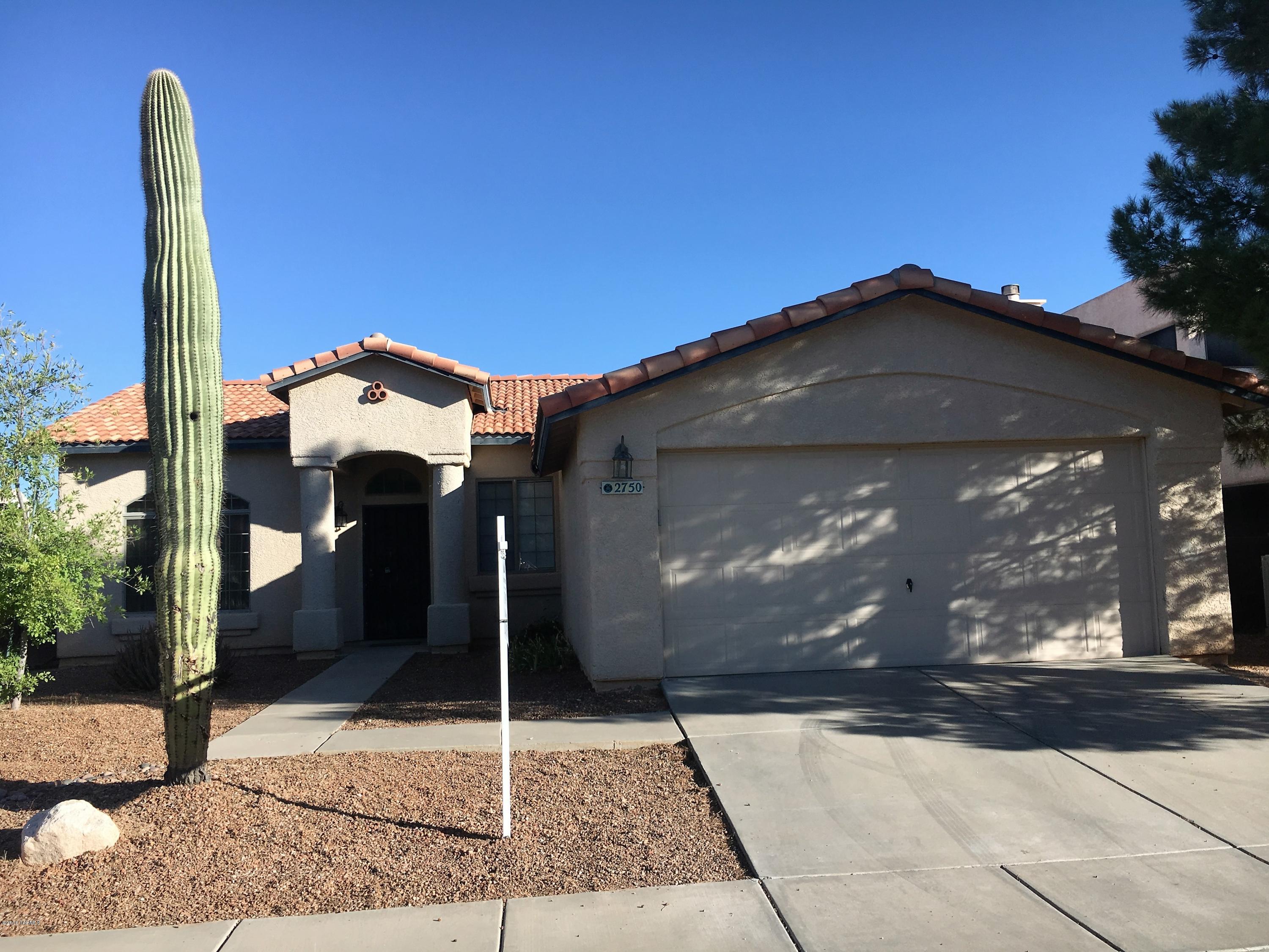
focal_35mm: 29
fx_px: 1063
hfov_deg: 61.7
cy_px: 476
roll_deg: +1.1
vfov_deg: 48.2
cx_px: 634
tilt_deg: +4.4
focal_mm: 4.15
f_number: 2.2
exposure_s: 1/1451
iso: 25
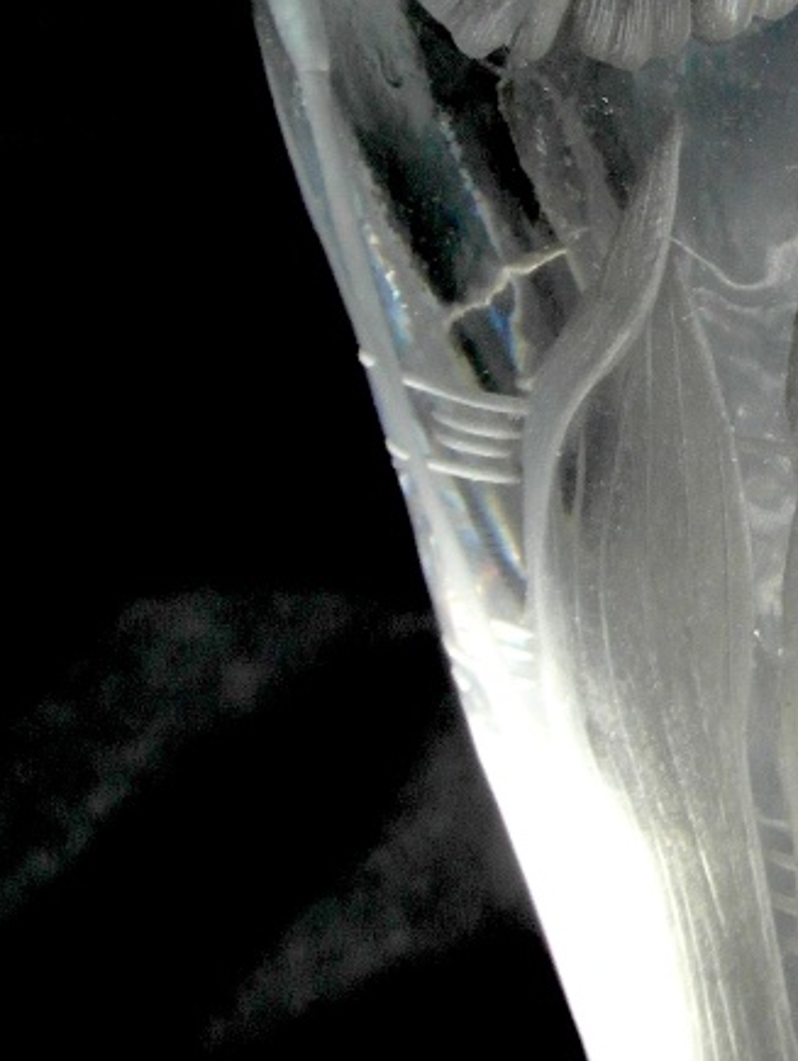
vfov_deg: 17.1
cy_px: 88
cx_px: 1079
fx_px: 3468
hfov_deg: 12.6
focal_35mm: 113
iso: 80
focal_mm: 6.8
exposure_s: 1/250
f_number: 5.8
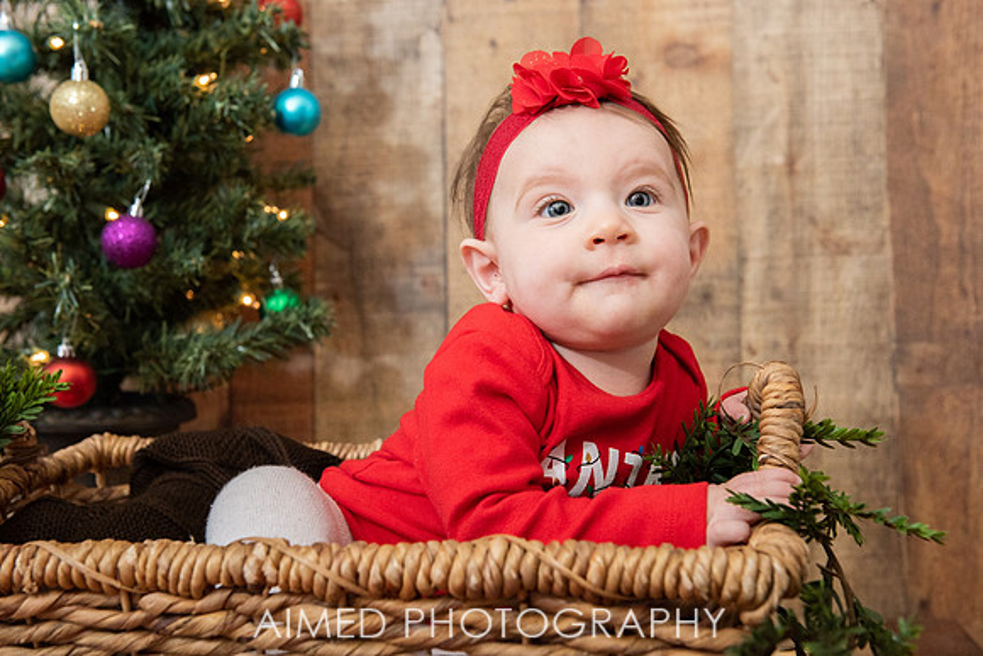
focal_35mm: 56
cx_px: 492
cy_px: 328
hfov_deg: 35.6
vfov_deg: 24.2
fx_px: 1529
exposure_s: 1/250
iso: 1600
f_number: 5.6
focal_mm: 56
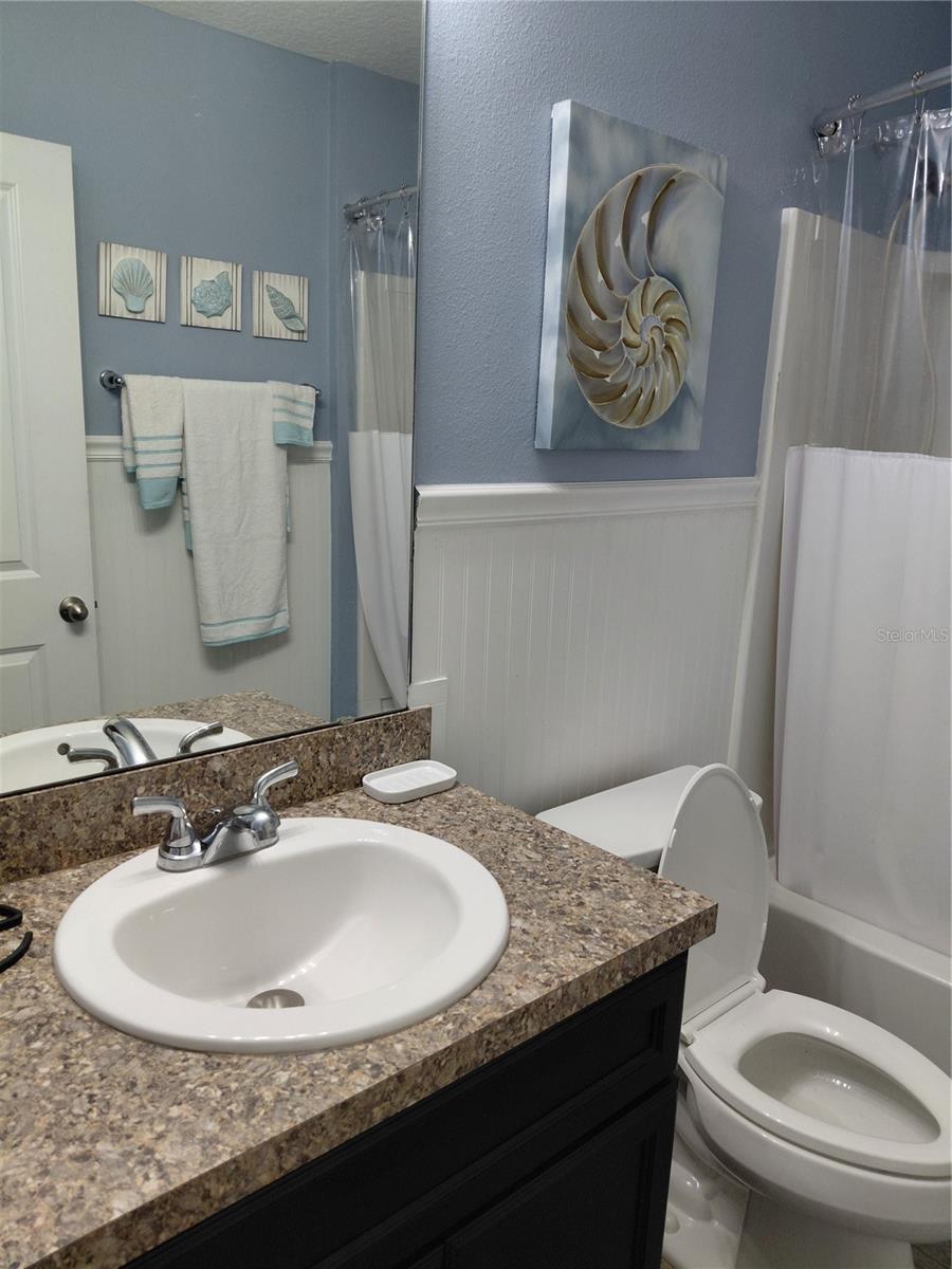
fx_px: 917
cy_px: 634
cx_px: 476
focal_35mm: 25
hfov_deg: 54.9
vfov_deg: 69.4
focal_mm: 4.69
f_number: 1.8
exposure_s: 1/120
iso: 160
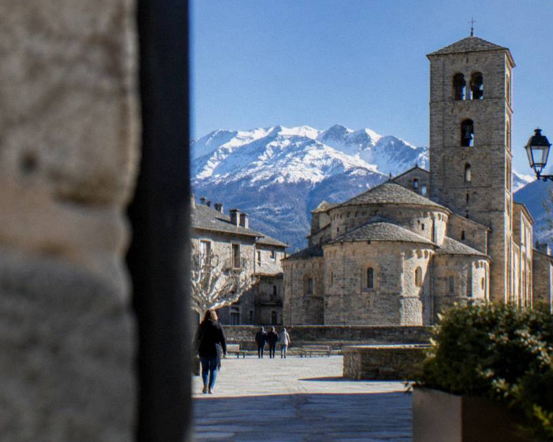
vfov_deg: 27.1
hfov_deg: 33.6
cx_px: 296
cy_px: 223
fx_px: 917
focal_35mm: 56
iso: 640
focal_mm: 49
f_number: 5.6
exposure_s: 1/500
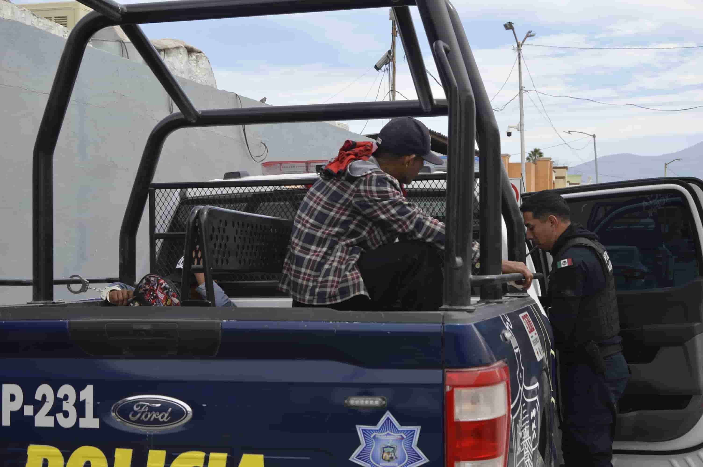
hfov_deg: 35.1
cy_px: 234
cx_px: 352
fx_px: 1112
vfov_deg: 23.7
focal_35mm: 57
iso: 100
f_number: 7.1
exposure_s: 1/200
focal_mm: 38
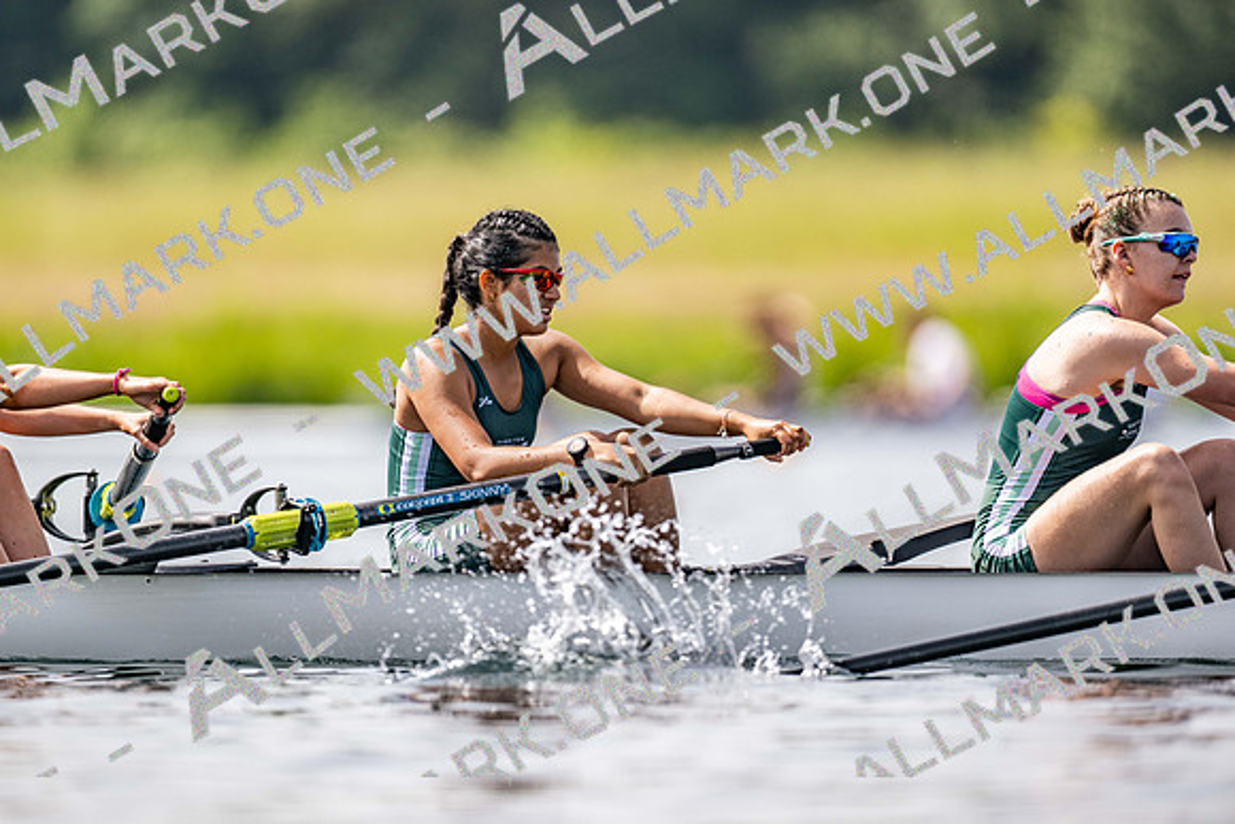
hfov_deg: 3.4
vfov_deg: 2.3
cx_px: 618
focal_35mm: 600
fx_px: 20587
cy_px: 412
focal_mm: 600
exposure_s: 1/2500
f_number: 4
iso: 220
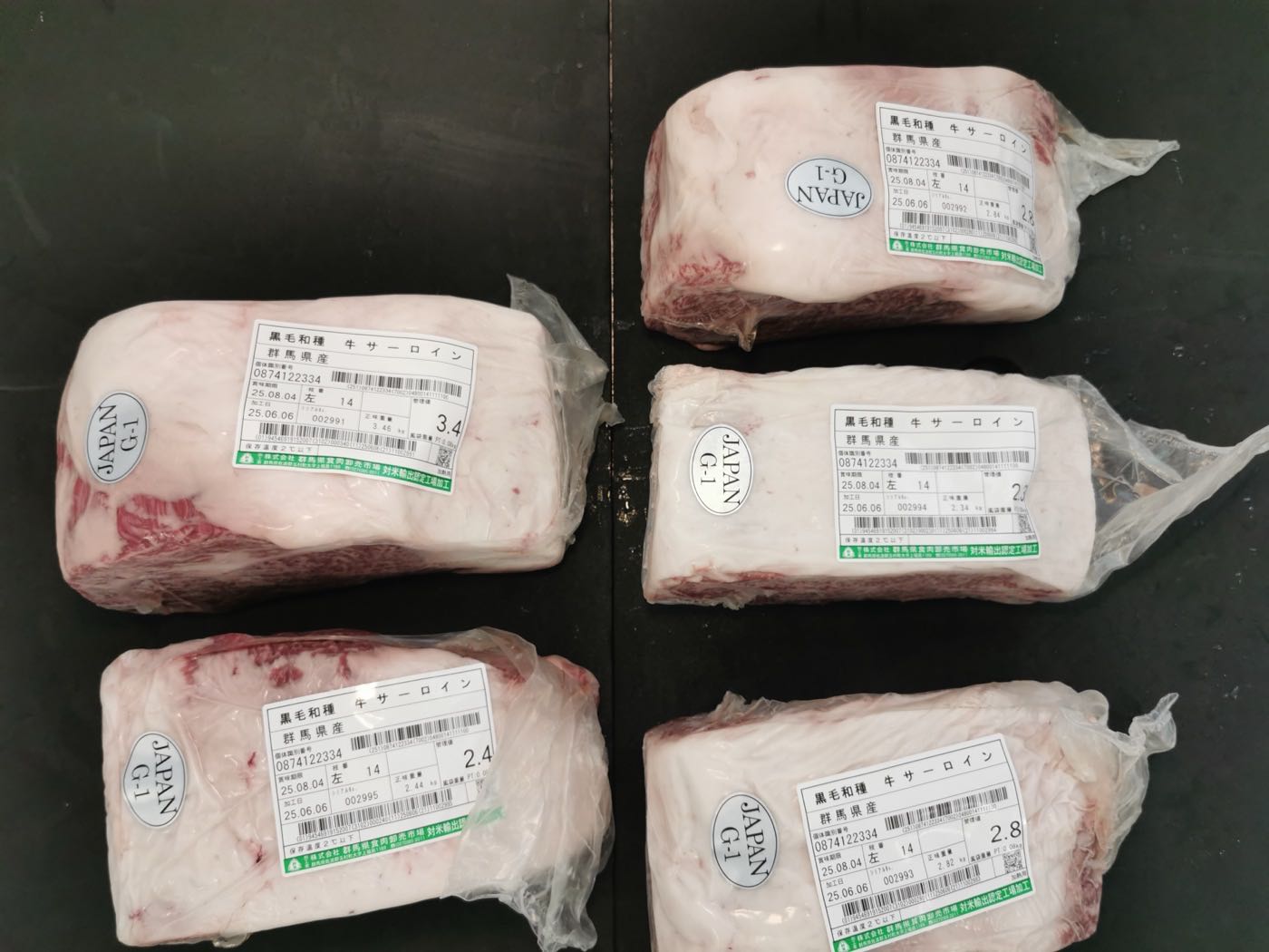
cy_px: 476
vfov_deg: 51.4
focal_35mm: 27
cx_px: 634
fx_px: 990
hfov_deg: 65.3
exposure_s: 1/50
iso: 100
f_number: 1.6
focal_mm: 5.56
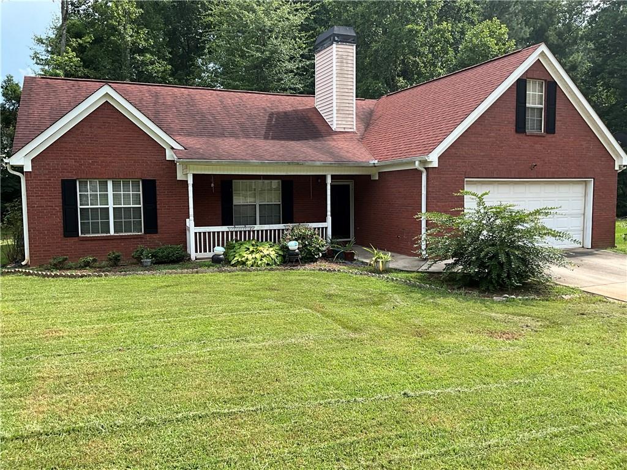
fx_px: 525
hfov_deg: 61.7
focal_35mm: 29
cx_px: 314
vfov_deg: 48.2
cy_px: 235
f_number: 1.8
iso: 25
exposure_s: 1/700
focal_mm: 3
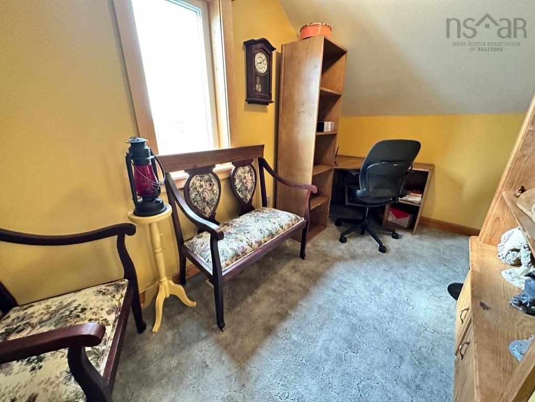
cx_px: 268
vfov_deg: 85.7
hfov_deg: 102.0
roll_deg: +0.0
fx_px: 216
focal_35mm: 14
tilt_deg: -20.3
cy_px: 201
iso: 1000
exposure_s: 1/60
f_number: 2.2
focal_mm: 2.22
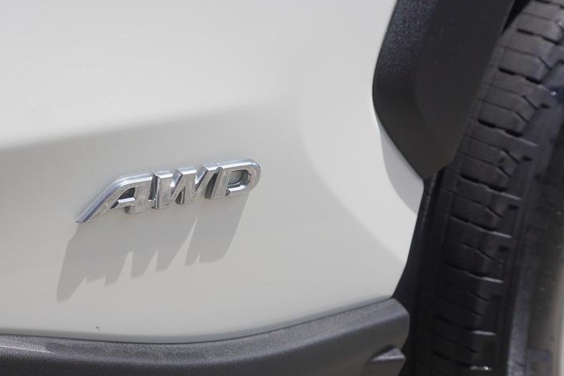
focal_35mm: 44
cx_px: 201
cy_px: 198
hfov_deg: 44.0
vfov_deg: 30.5
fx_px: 690
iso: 100
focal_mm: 16
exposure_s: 1/400
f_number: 6.3
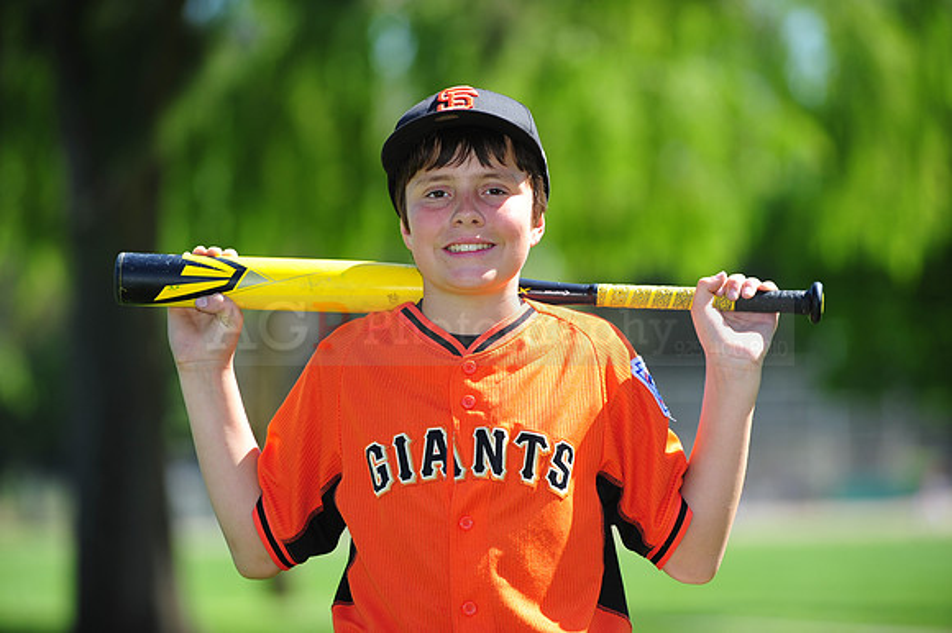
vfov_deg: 6.9
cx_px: 476
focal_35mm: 200
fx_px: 5286
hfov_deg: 10.3
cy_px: 316
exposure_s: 1/640
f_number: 4.5
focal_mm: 200
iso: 200
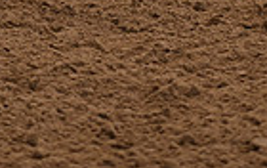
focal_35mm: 295
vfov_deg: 4.4
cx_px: 15
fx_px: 2150
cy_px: -194
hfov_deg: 7.1
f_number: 2.8
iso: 2000
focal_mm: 70
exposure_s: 1/250
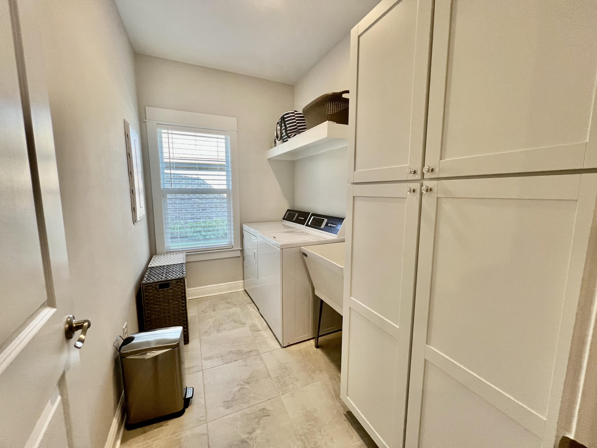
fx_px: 224
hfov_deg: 106.2
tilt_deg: -9.2
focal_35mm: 13
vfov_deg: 89.9
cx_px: 298
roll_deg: +0.6
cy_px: 224
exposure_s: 1/120
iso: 125
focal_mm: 1.57
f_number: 1.8
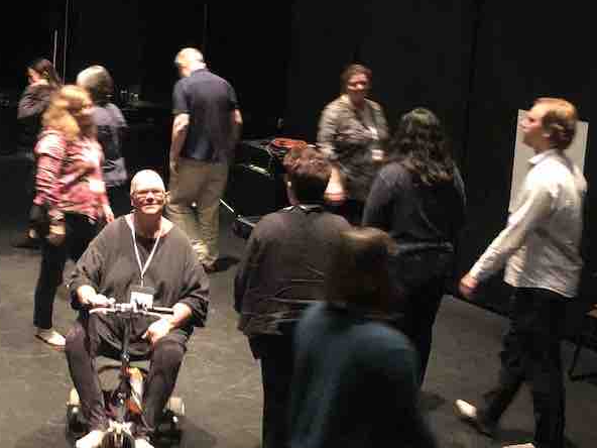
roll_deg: -1.9
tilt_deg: -9.4
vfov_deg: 21.8
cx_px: 38
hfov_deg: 27.7
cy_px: 145
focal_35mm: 67
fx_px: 1156
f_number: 1.8
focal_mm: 4
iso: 160
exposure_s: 1/4
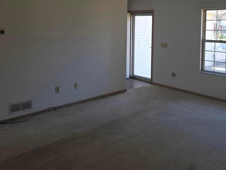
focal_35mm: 36
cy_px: 43
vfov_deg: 38.6
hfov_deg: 51.0
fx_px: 235
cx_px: 137
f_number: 1.7
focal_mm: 6.3
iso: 20
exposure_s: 1/60
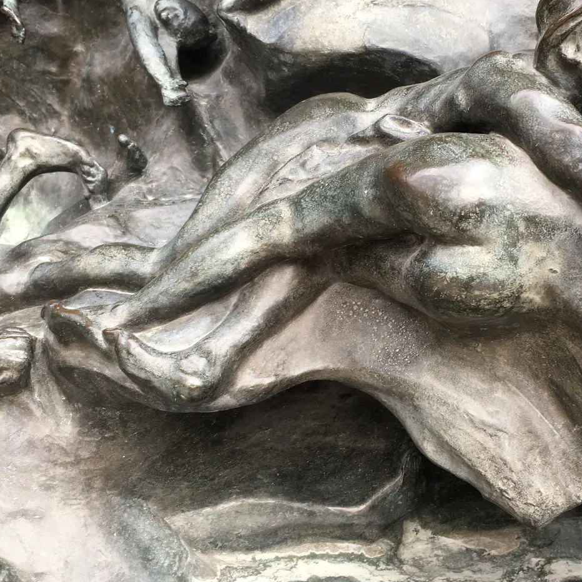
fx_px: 837
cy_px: 242
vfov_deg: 38.2
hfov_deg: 38.1
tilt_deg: -2.6
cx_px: 360
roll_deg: -1.8
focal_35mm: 44
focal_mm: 4.15
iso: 25
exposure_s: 1/60
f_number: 2.2
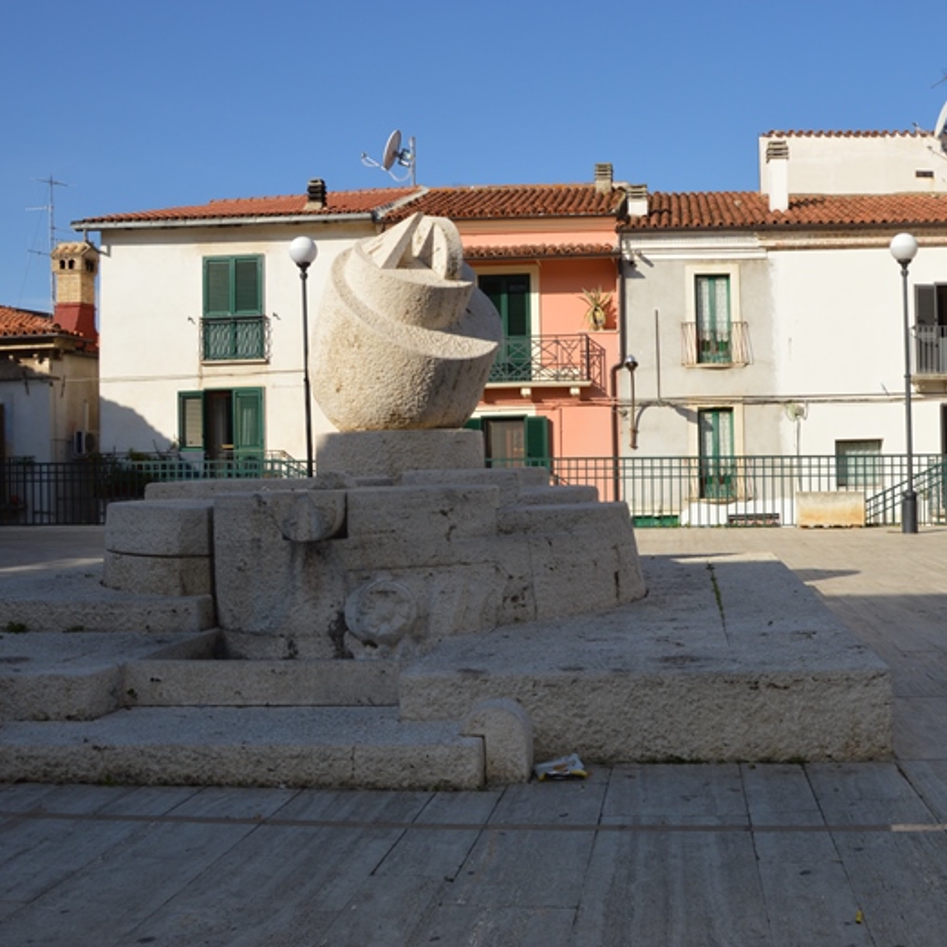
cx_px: 625
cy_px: 470
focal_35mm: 35
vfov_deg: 47.2
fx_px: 1083
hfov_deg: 46.5
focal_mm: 18
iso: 100
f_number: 10
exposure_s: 1/200
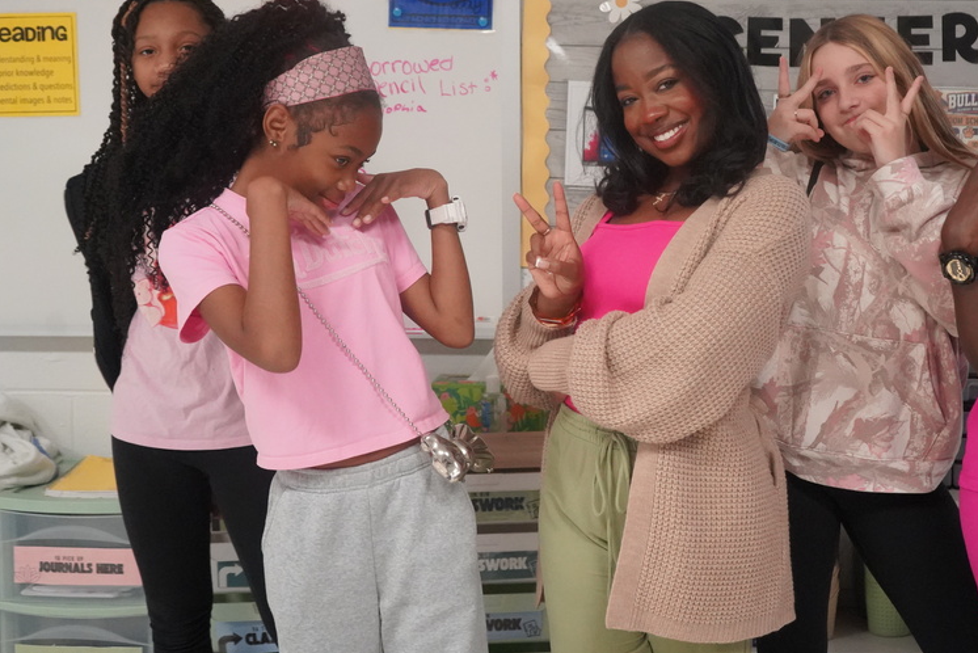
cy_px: 218
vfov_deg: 22.9
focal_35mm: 59
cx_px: 595
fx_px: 1603
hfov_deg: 33.8
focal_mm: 43
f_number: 4.5
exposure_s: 1/160
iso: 10000
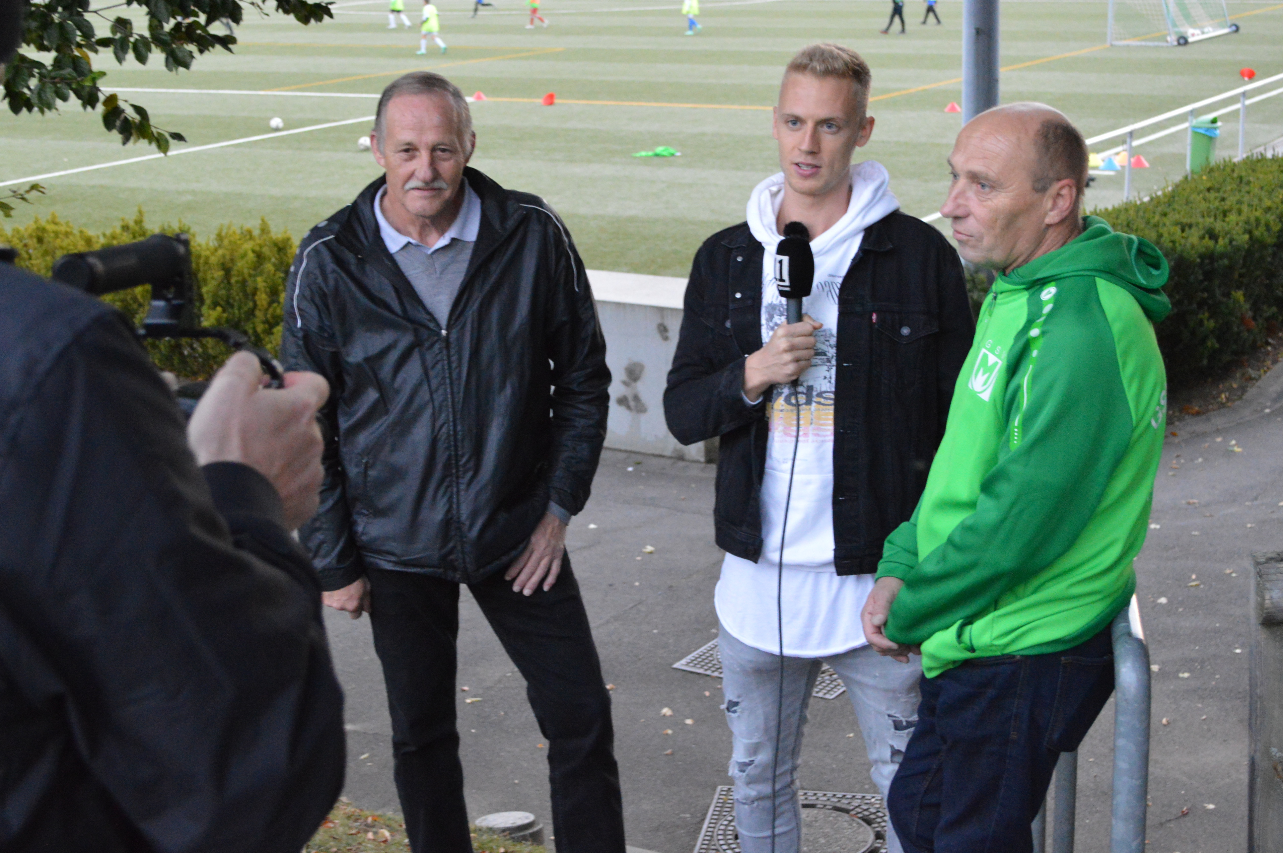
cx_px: 606
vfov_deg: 24.1
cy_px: 373
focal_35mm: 56
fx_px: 1994
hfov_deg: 35.7
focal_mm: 32
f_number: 4.8
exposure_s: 1/80
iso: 3200
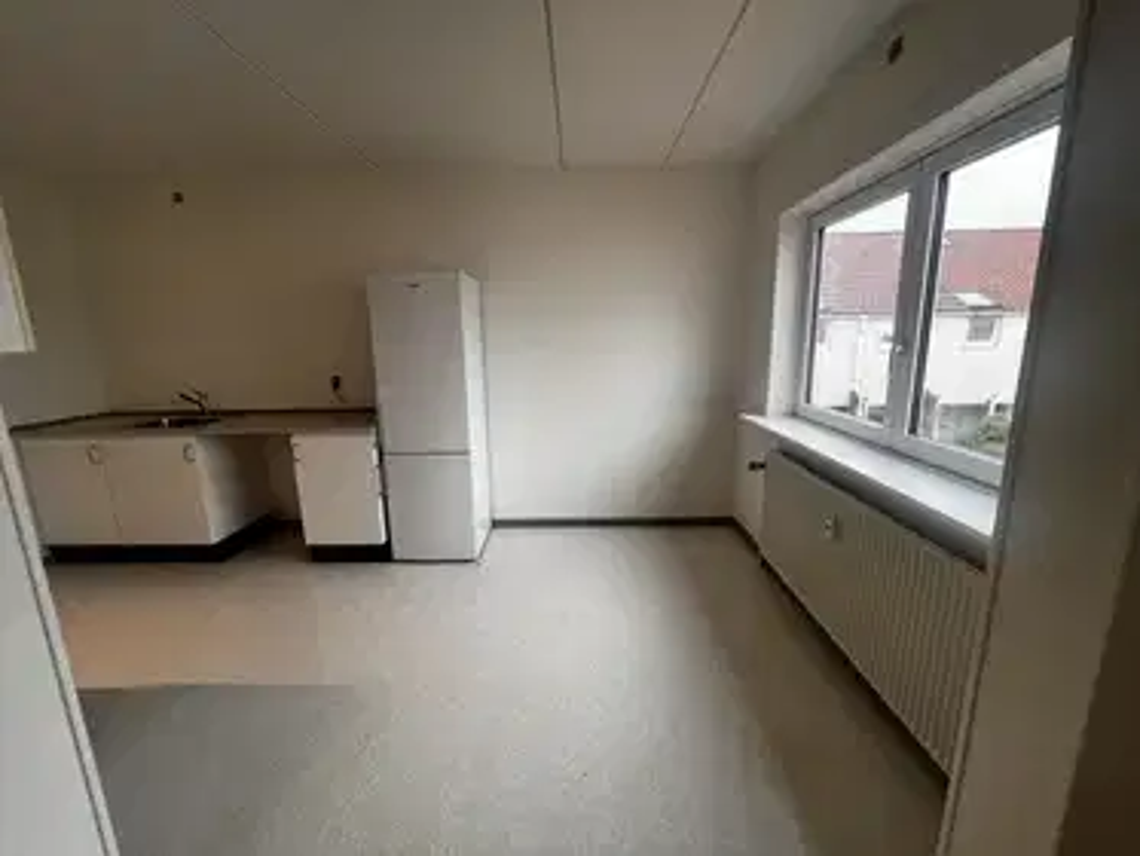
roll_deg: +0.8
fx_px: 428
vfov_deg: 89.9
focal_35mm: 13
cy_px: 428
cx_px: 570
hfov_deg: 106.2
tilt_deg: -10.9
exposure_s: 1/100
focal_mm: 1.57
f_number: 1.8
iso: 125
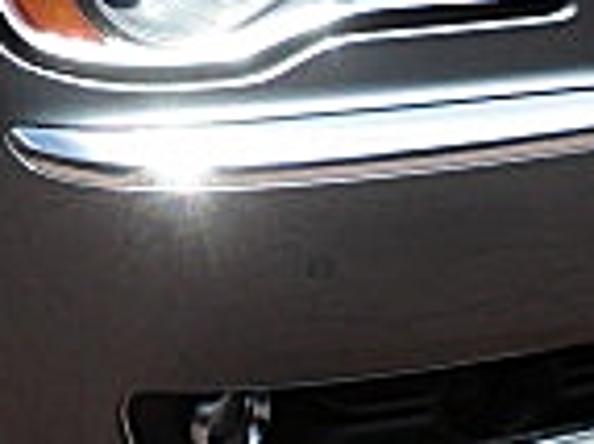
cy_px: -120
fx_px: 2760
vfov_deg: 9.1
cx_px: -54
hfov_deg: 12.1
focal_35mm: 161
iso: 50
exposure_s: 1/160
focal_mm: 6.3
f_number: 7.9
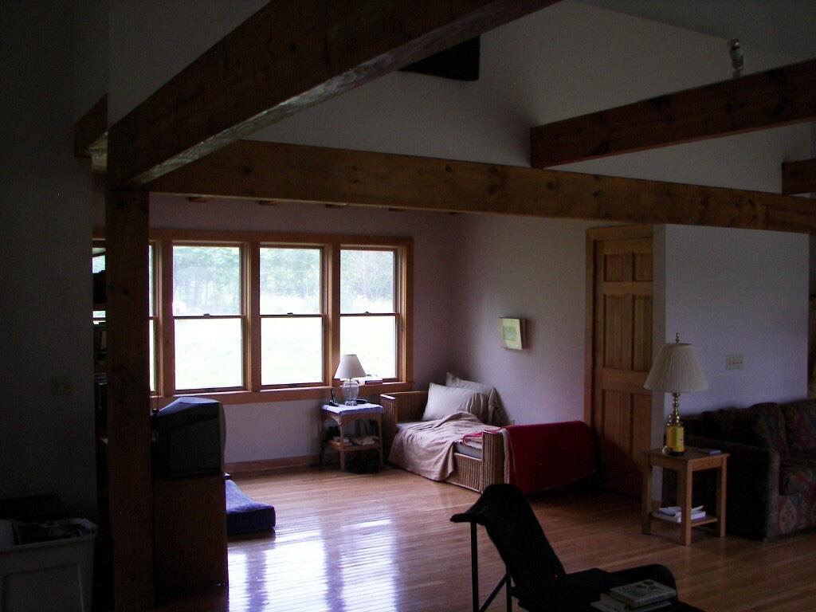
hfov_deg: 51.4
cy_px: 306
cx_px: 408
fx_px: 849
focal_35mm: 36
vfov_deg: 39.7
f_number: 2.8
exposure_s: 1/30
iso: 100
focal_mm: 6
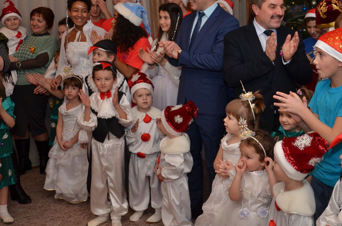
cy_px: 76
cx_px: 228
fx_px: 474
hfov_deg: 39.2
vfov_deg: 26.7
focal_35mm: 50
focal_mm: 24
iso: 640
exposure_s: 1/250
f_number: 3.8
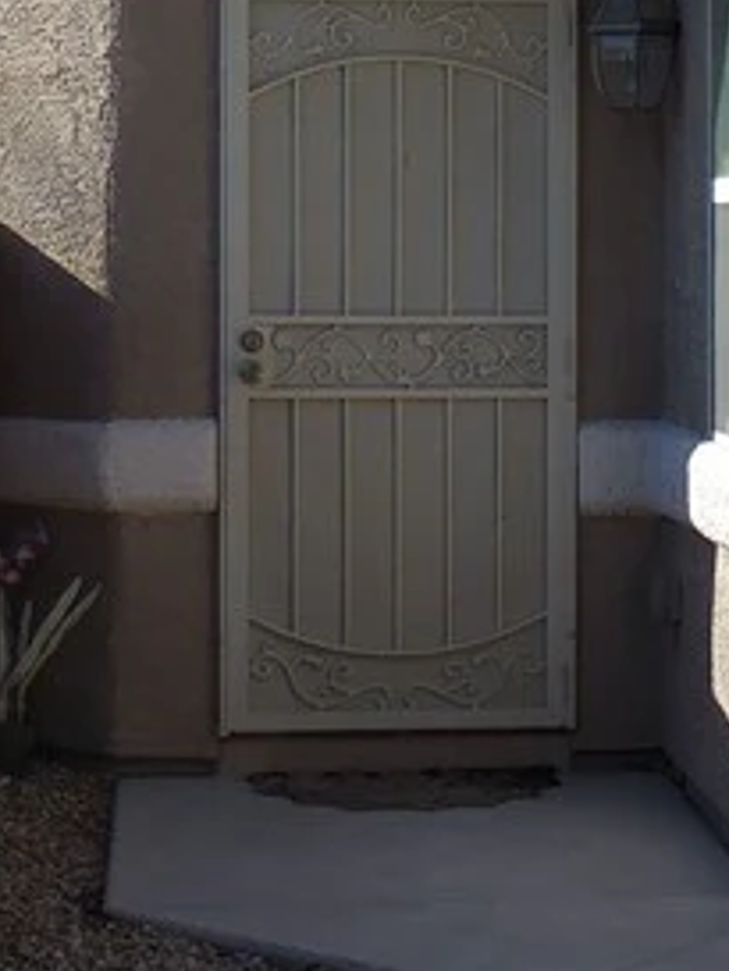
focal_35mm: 105
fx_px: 2946
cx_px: 519
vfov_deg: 18.6
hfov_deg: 14.1
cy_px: 260
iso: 125
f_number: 3.5
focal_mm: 5
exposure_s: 1/1000
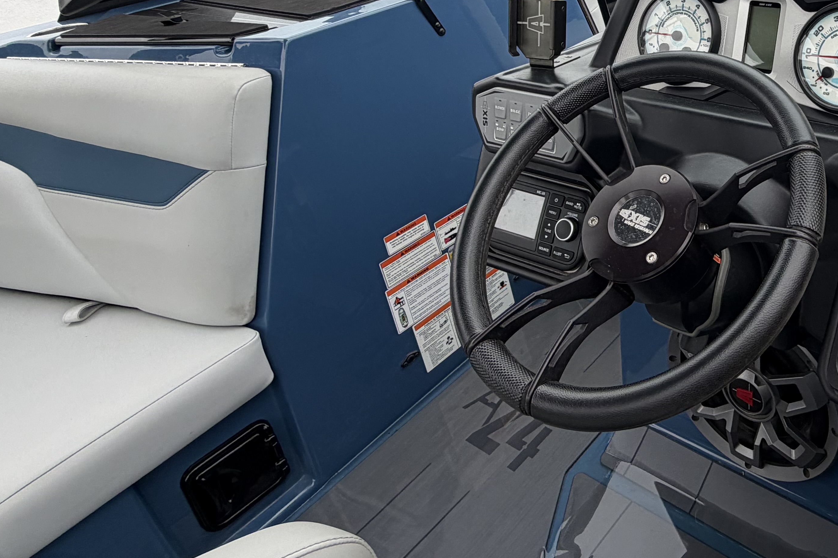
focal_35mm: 30
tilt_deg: -23.1
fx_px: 698
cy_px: 84
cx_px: 721
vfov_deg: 41.1
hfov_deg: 55.4
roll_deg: +6.5
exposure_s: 1/193
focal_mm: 2.22
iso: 40
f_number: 2.2
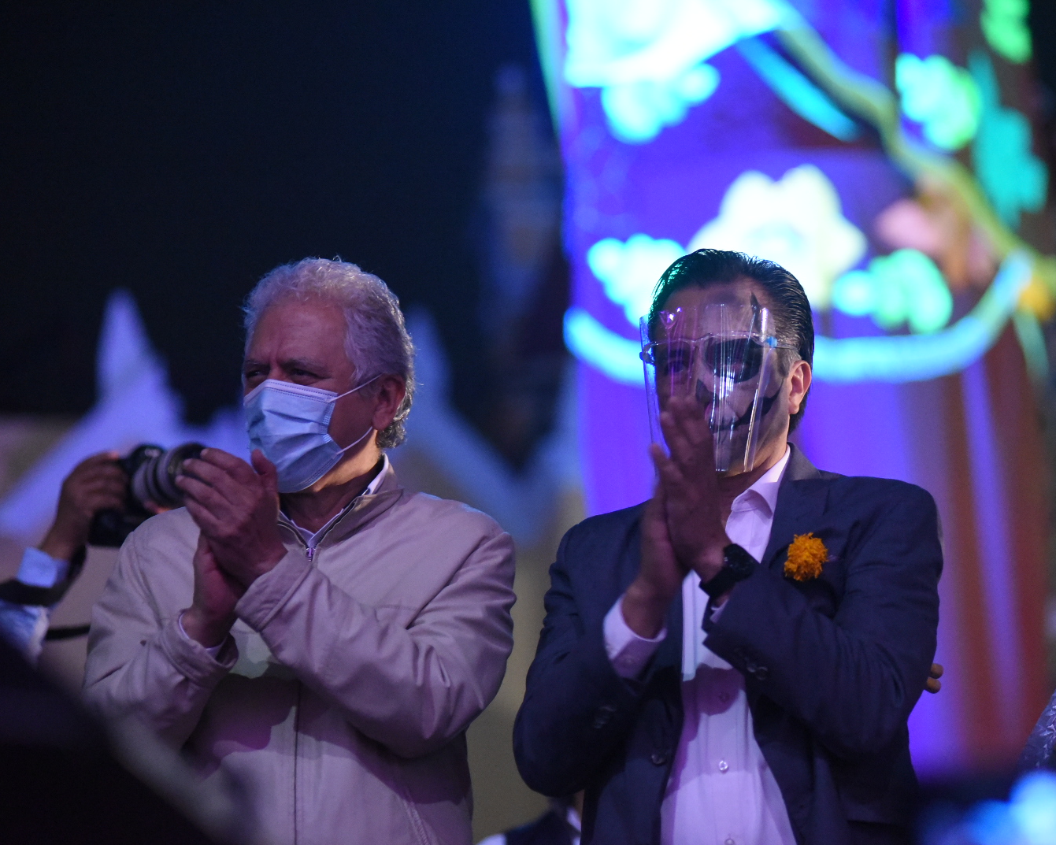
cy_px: 421
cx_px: 637
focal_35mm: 136
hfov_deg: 14.2
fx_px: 4251
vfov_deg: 11.4
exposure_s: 1/250
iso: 10000
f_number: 2.8
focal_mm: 120
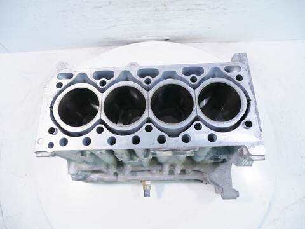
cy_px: 114
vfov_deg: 56.8
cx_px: 152
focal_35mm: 24
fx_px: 211
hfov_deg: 71.6
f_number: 3.5
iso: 250
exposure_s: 1/60
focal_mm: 12
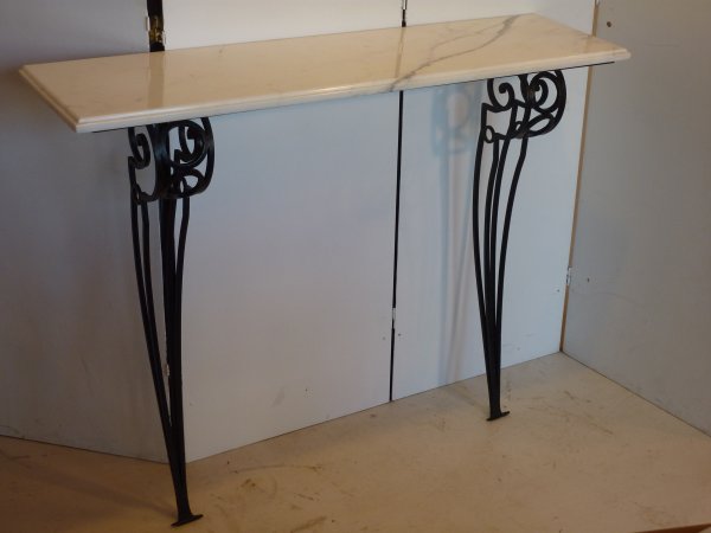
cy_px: 266
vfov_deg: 28.0
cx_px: 356
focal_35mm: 52
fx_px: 1068
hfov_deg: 36.8
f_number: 3.8
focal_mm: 8.5
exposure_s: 1/40
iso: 160
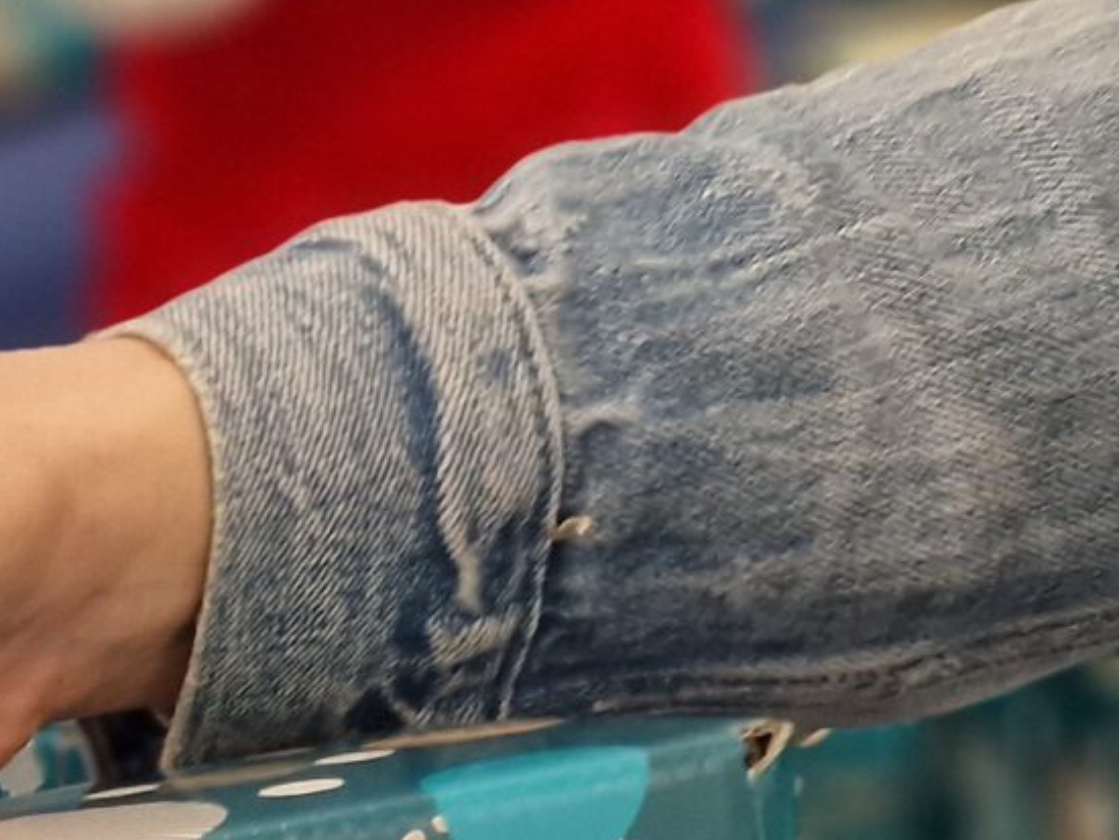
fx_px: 3460
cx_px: -775
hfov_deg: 16.1
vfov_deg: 12.1
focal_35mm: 107
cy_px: 1731
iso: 400
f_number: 1.8
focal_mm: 6.4
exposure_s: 1/25
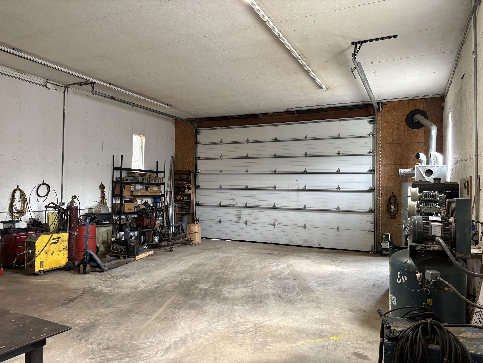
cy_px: 182
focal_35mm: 26
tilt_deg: +0.6
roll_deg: -1.2
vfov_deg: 53.1
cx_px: 242
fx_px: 363
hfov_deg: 67.3
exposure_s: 1/60
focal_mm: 5.96
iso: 200
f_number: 1.6
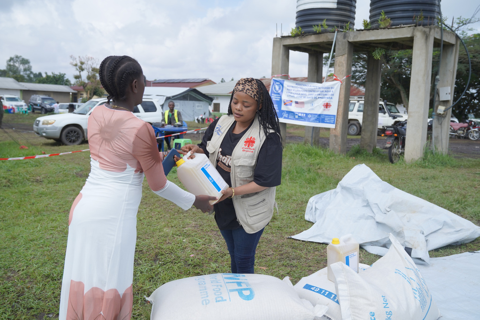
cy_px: 160
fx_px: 440
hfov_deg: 57.2
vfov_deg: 39.9
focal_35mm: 33
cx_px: 240
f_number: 4.5
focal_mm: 33
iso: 500
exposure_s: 1/2500
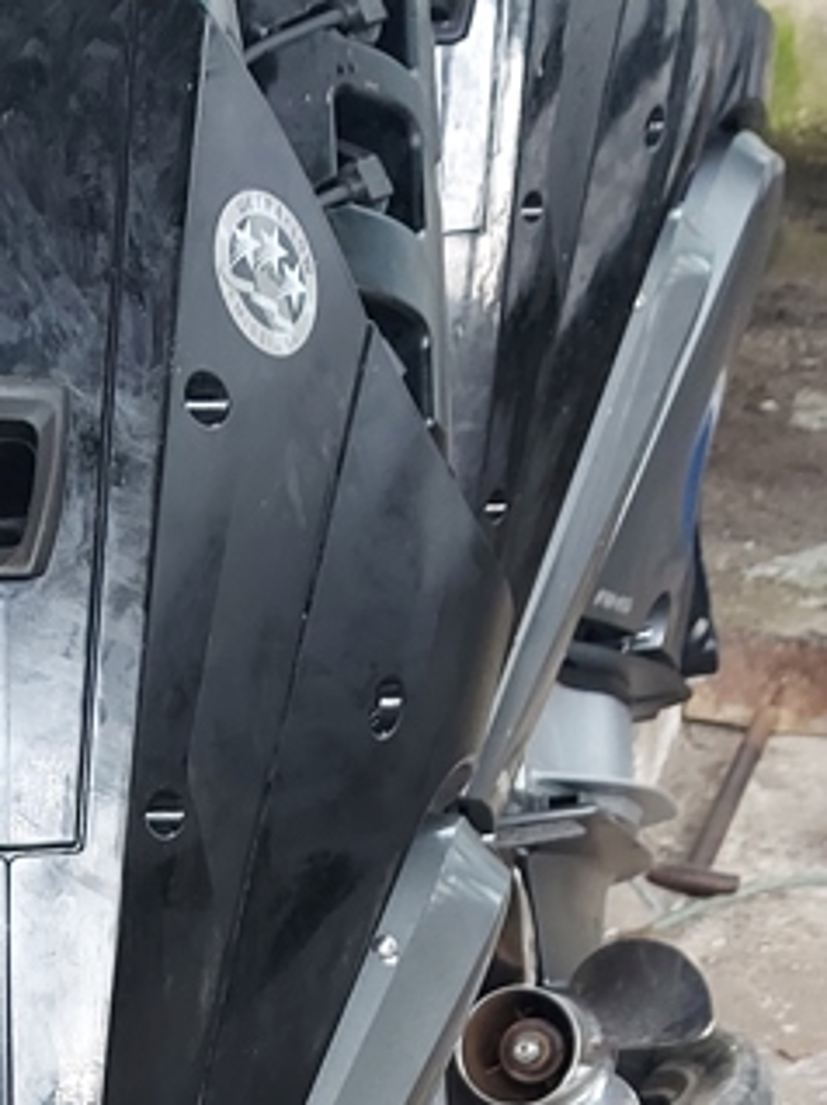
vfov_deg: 21.2
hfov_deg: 17.0
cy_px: 1371
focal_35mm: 85
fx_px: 2711
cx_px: 14
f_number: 1.8
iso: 160
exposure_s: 1/33
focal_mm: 5.23
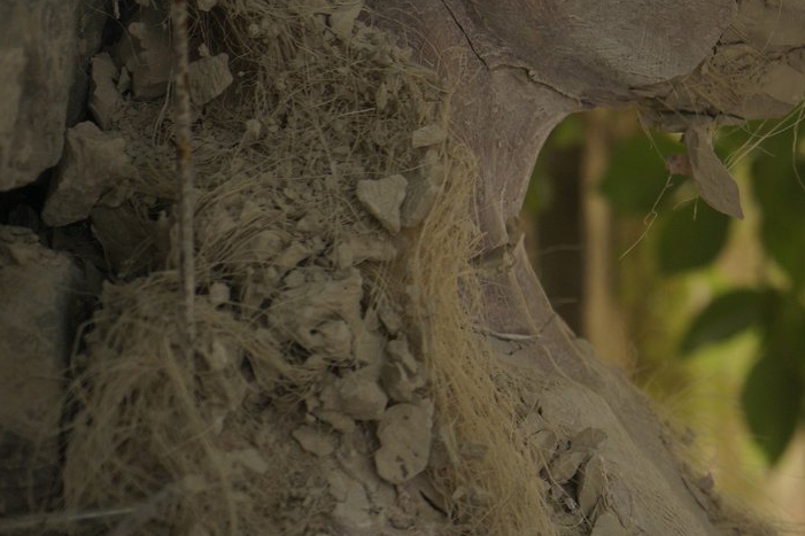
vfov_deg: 9.9
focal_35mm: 137
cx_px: 1004
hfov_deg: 14.4
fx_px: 3063
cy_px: 20
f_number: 5.6
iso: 125
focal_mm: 50
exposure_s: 1/125
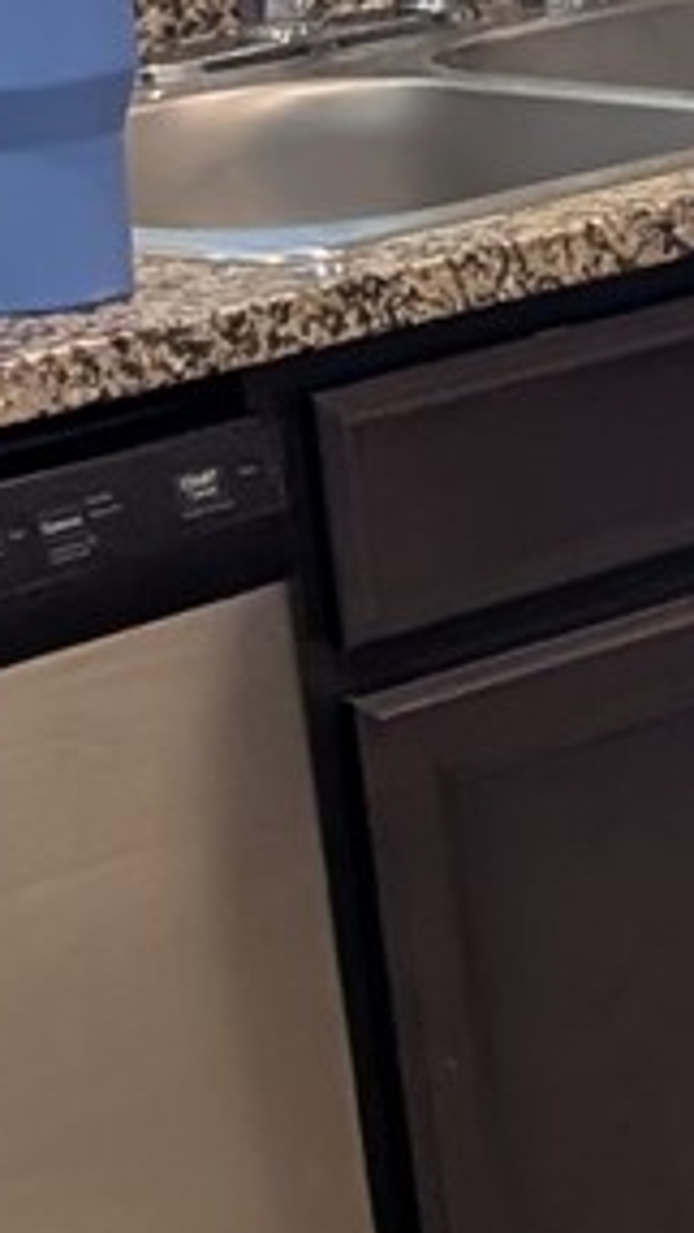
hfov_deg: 5.3
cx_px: 3188
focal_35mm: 187
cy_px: 390
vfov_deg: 11.5
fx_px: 6114
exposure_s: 1/120
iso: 188
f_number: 1.68
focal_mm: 6.9
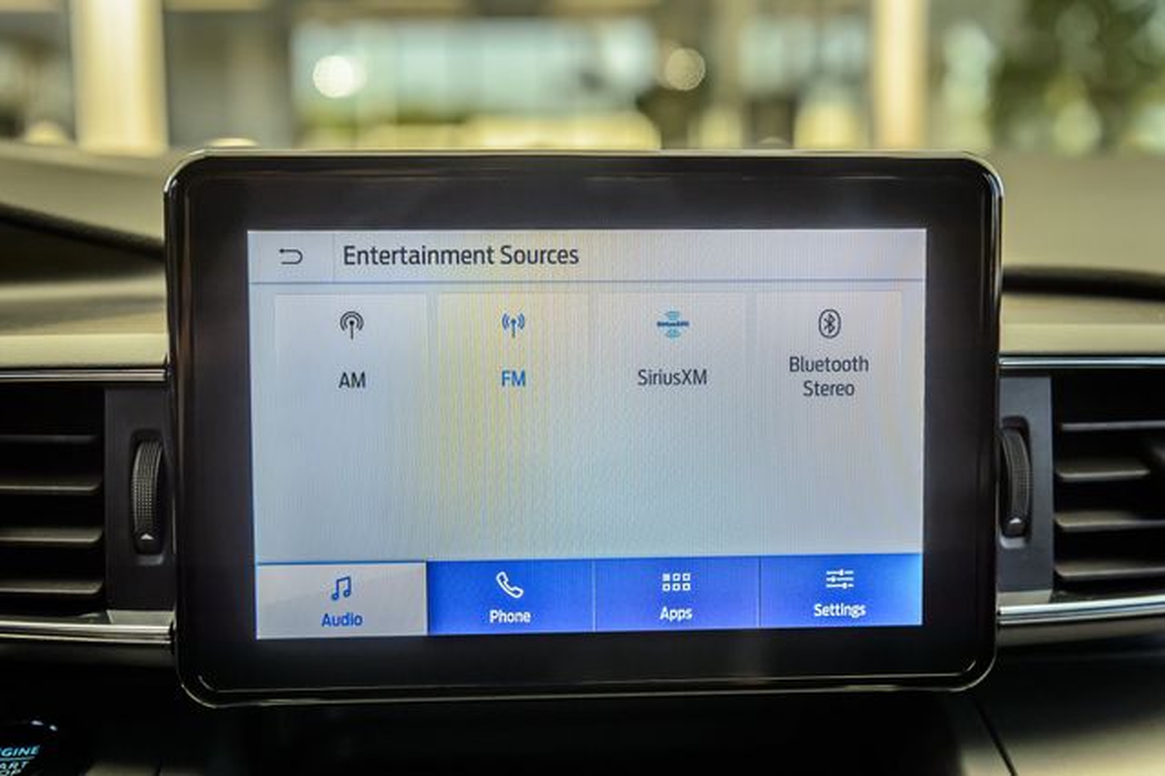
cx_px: 582
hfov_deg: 42.4
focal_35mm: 46
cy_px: 388
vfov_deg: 28.9
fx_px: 1503
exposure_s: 1/250
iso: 400
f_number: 4
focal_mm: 45
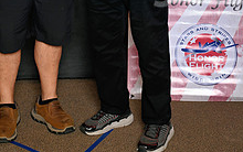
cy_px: -83
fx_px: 676
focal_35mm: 102
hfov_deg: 20.3
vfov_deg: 12.2
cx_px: 85
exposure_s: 1/160
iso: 800
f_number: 8
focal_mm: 49
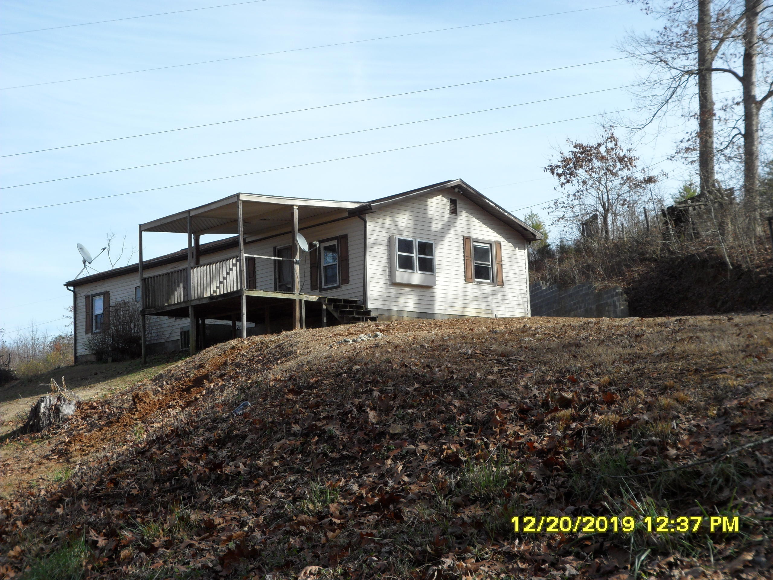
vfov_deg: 28.0
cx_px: 386
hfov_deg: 36.8
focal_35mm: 52
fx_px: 1161
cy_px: 290
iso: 80
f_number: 5
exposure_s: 1/250
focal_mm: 9.3
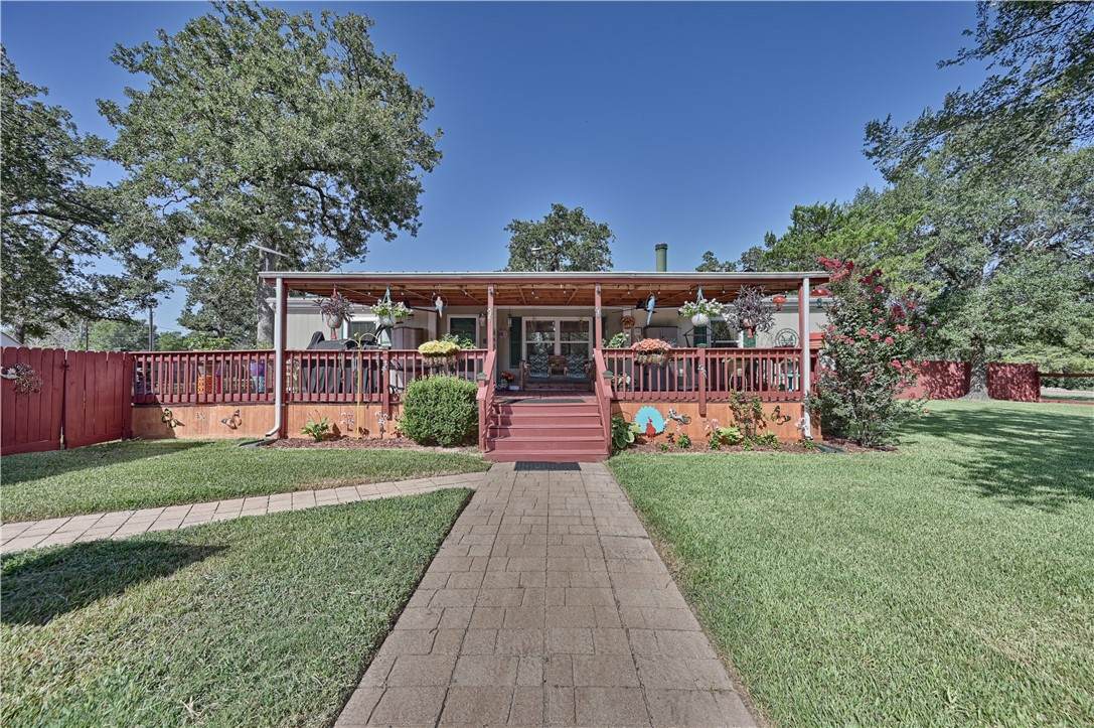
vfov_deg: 81.1
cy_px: 364
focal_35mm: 14
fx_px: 425
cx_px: 547
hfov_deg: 104.3
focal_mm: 14
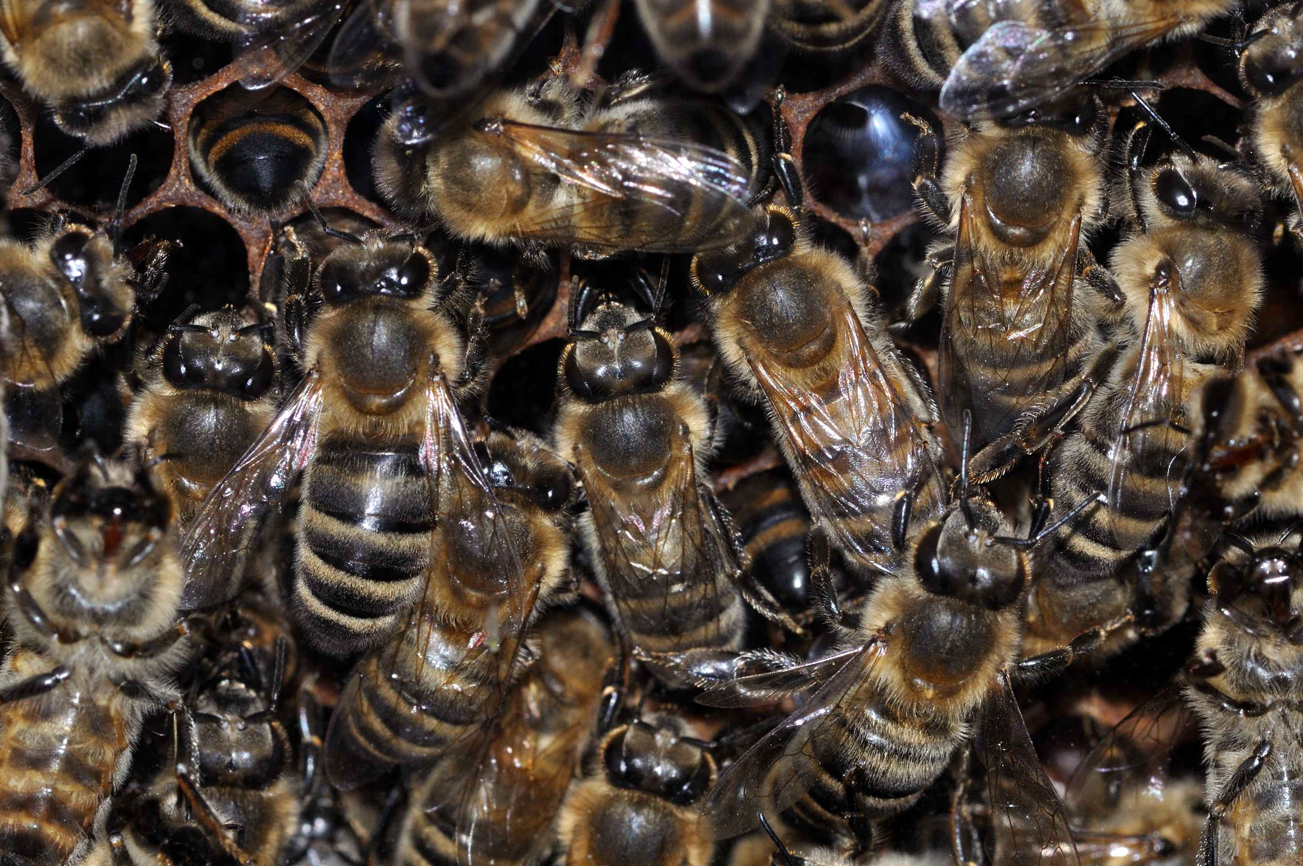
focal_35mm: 216
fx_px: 7798
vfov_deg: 6.4
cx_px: 881
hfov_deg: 9.5
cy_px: 298
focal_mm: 105
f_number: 11
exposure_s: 1/60
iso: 200
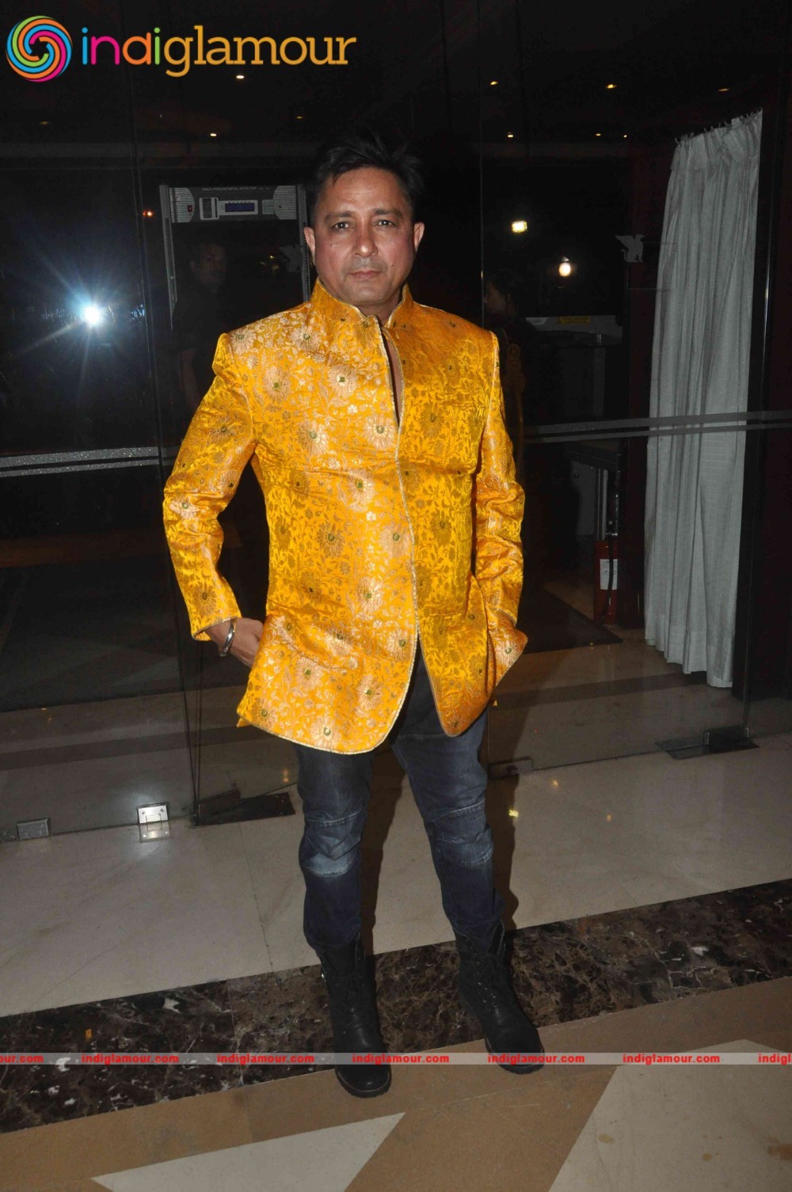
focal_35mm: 32
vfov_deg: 59.6
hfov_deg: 41.6
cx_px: 396
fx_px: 1042
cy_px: 596
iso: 1250
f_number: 10
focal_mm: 21
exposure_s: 1/200
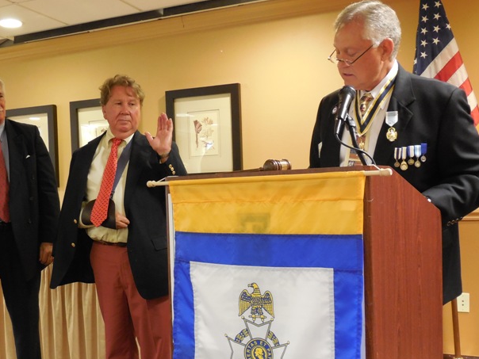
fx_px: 623
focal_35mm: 45
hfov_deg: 41.7
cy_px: 225
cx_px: 176
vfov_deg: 32.0
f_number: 3.4
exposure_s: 1/8
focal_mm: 6.1
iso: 450
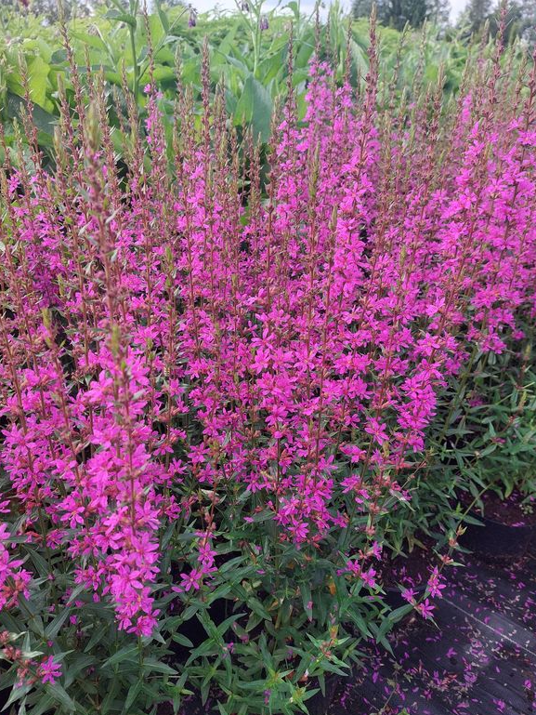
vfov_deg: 67.3
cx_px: 274
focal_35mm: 26
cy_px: 371
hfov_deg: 53.1
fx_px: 537
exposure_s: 1/232
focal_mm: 5.23
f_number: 1.8
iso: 25
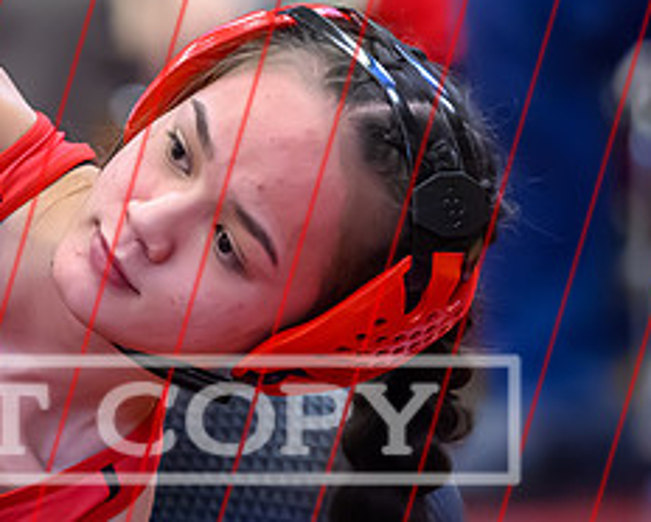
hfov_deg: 3.5
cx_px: -29
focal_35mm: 549
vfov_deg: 2.8
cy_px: 349
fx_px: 10587
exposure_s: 1/500
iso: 8000
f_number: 2.8
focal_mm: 170
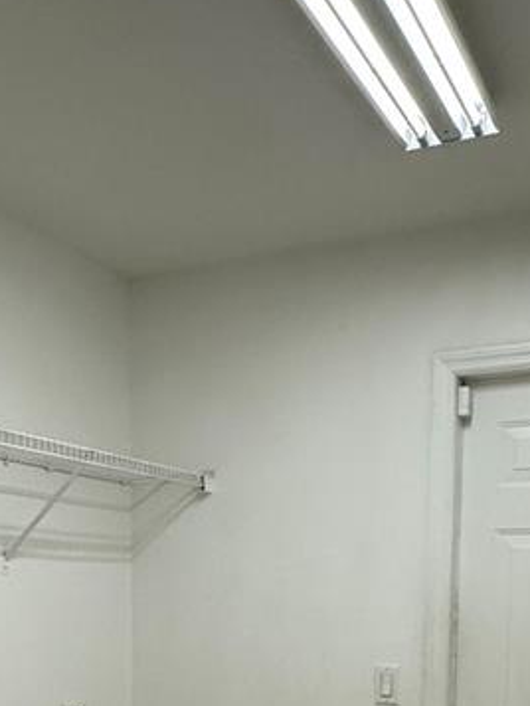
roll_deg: -1.1
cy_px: 684
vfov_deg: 36.8
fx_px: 959
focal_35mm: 47
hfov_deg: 30.8
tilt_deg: -6.1
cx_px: 216
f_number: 2.2
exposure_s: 1/120
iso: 200
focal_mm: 2.22
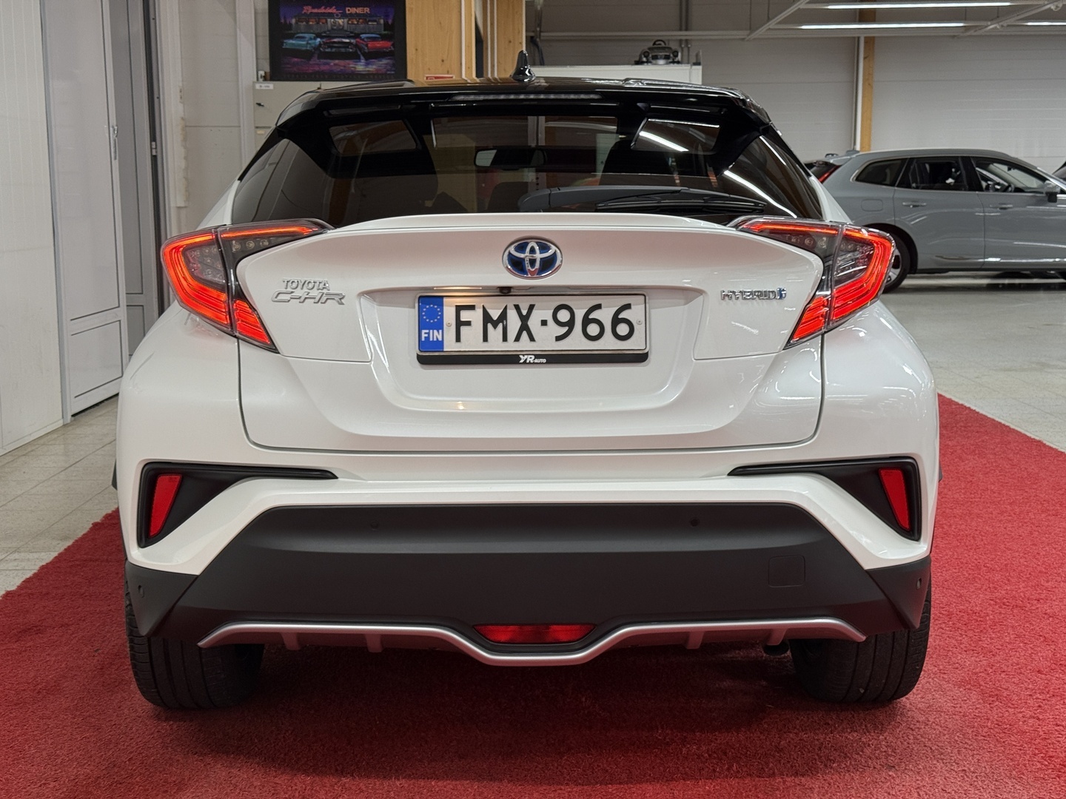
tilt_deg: -7.8
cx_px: 533
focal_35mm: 48
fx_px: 1478
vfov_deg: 30.3
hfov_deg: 39.7
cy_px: 400
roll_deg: +0.3
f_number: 1.78
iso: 100
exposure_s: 1/108
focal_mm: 6.76
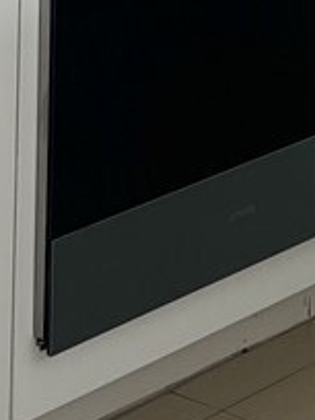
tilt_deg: -4.8
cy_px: -461
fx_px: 2475
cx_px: -8
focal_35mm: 204
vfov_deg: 9.0
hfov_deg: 7.2
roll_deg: -0.3
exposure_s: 1/339
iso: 50
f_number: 1.5
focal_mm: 5.7
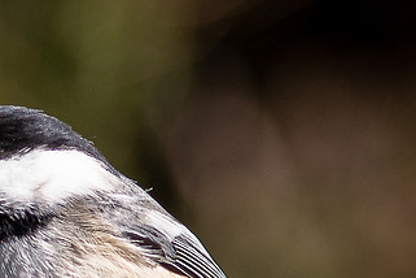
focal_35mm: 1056
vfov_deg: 1.3
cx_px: 16
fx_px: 12202
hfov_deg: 2.0
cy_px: 269
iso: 100
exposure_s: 1/400
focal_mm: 120
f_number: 4
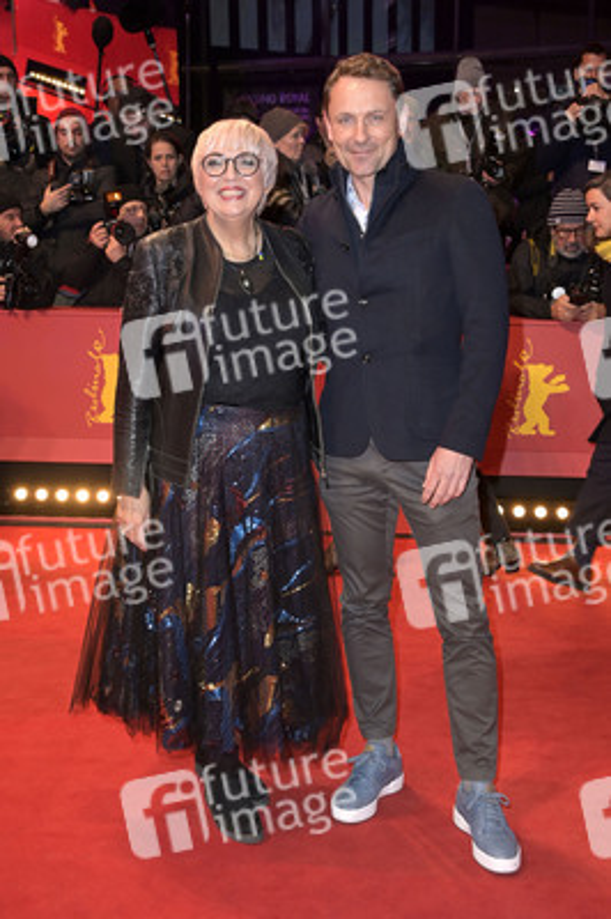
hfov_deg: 30.5
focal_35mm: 44
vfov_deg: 44.5
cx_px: 306
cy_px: 460
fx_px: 1122
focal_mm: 44
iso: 1600
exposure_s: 1/250
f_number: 5.6
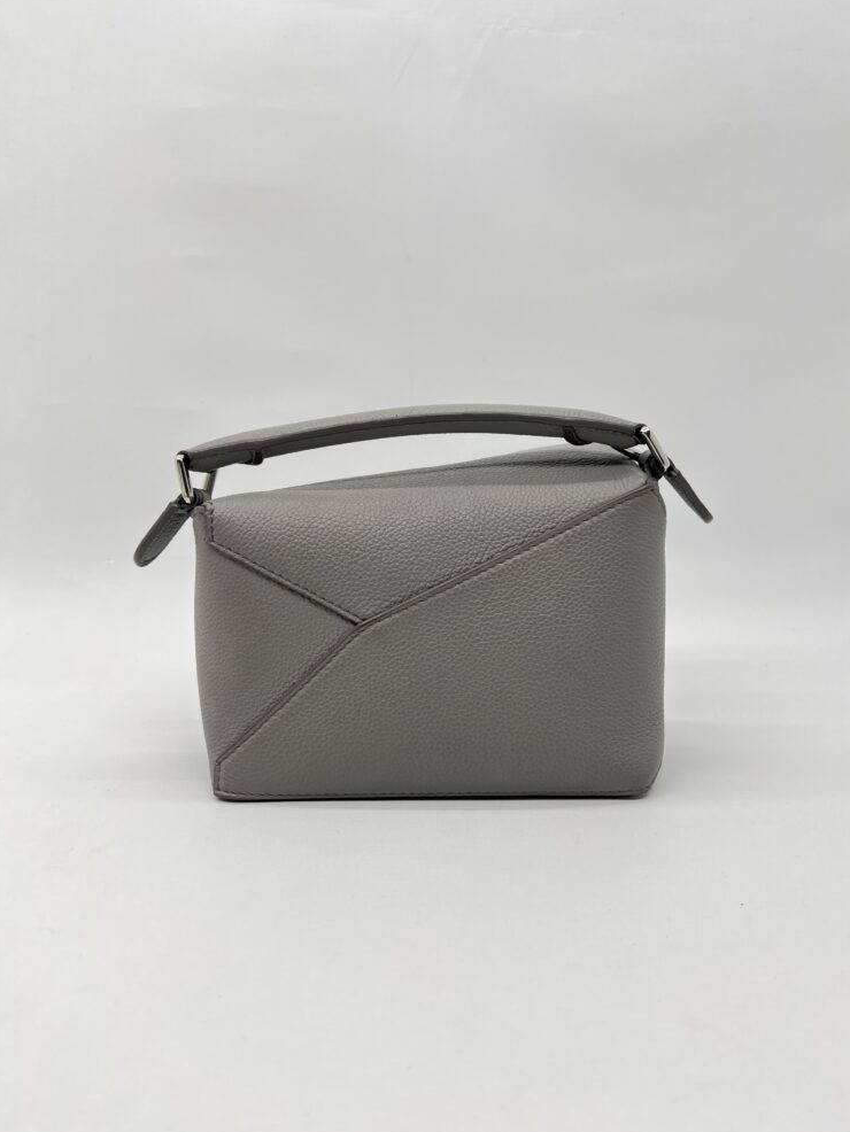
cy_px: 561
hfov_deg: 51.4
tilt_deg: -9.6
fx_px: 884
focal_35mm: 27
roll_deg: -0.7
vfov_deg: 65.3
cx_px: 436
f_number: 1.5
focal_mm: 5.7
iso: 32
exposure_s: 1/143
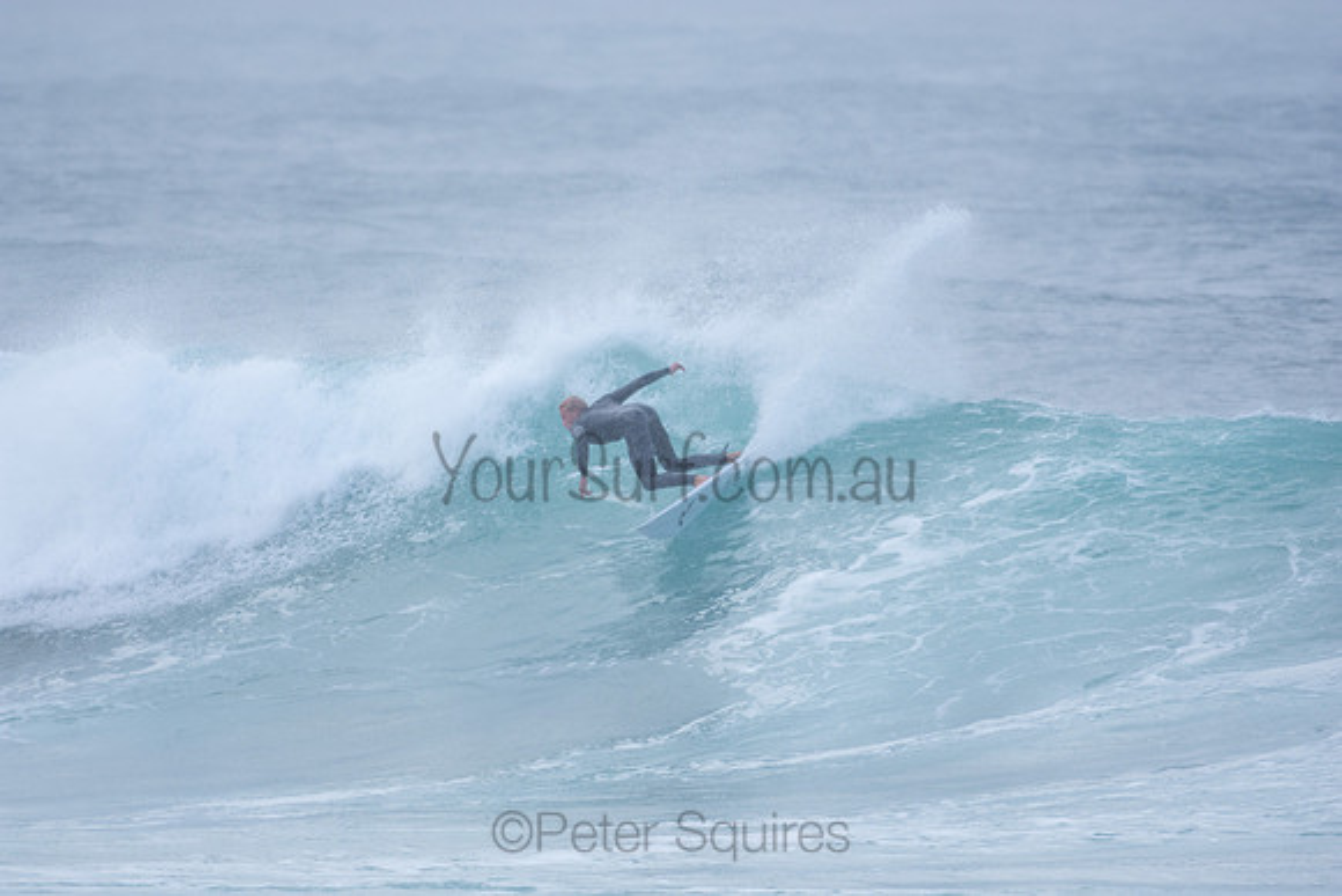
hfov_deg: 2.9
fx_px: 26845
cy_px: 448
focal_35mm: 720
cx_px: 671
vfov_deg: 1.9
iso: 200
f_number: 5.6
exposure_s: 1/1000
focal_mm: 480
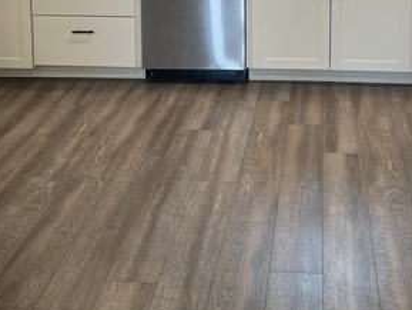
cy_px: -62
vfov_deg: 22.5
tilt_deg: -5.8
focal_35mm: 60
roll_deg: +0.0
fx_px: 714
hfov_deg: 32.0
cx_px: 258
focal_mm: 4.2
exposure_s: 1/120
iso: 100
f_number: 1.6
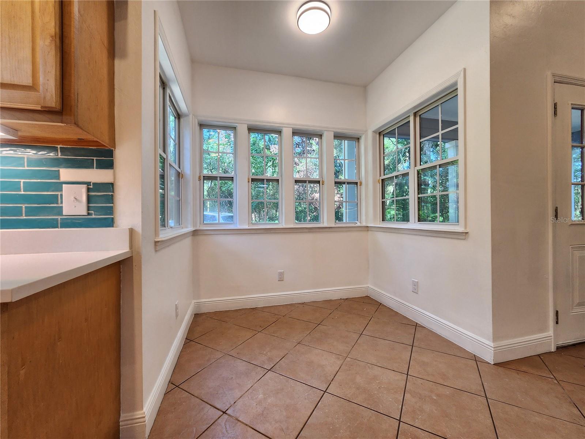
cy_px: 220
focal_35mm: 13
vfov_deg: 89.9
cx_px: 292
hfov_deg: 106.2
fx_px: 220
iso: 125
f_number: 2.2
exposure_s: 1/60
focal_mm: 2.2
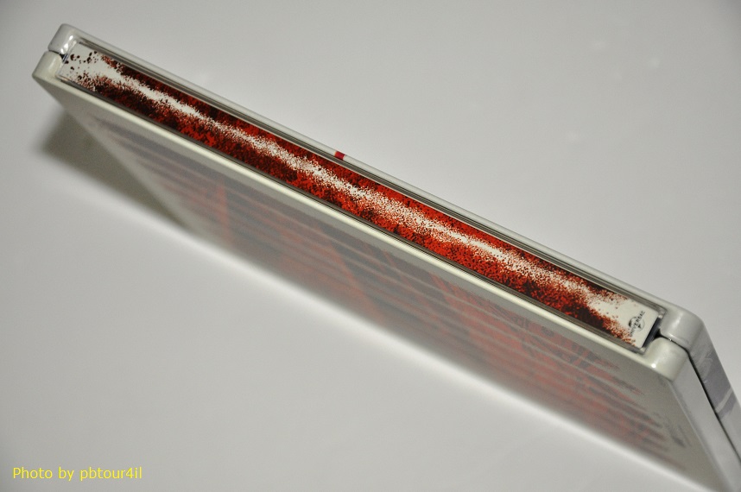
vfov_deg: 11.4
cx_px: 370
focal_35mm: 120
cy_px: 246
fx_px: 2467
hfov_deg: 17.1
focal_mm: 80
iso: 800
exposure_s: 1/60
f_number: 5.3
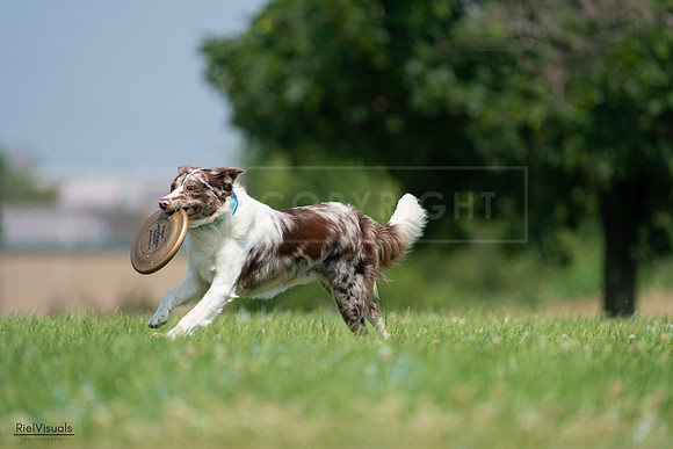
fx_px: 11219
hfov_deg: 3.4
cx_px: 336
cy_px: 224
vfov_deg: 2.3
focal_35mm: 600
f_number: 6.3
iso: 1000
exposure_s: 1/4000
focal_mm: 600
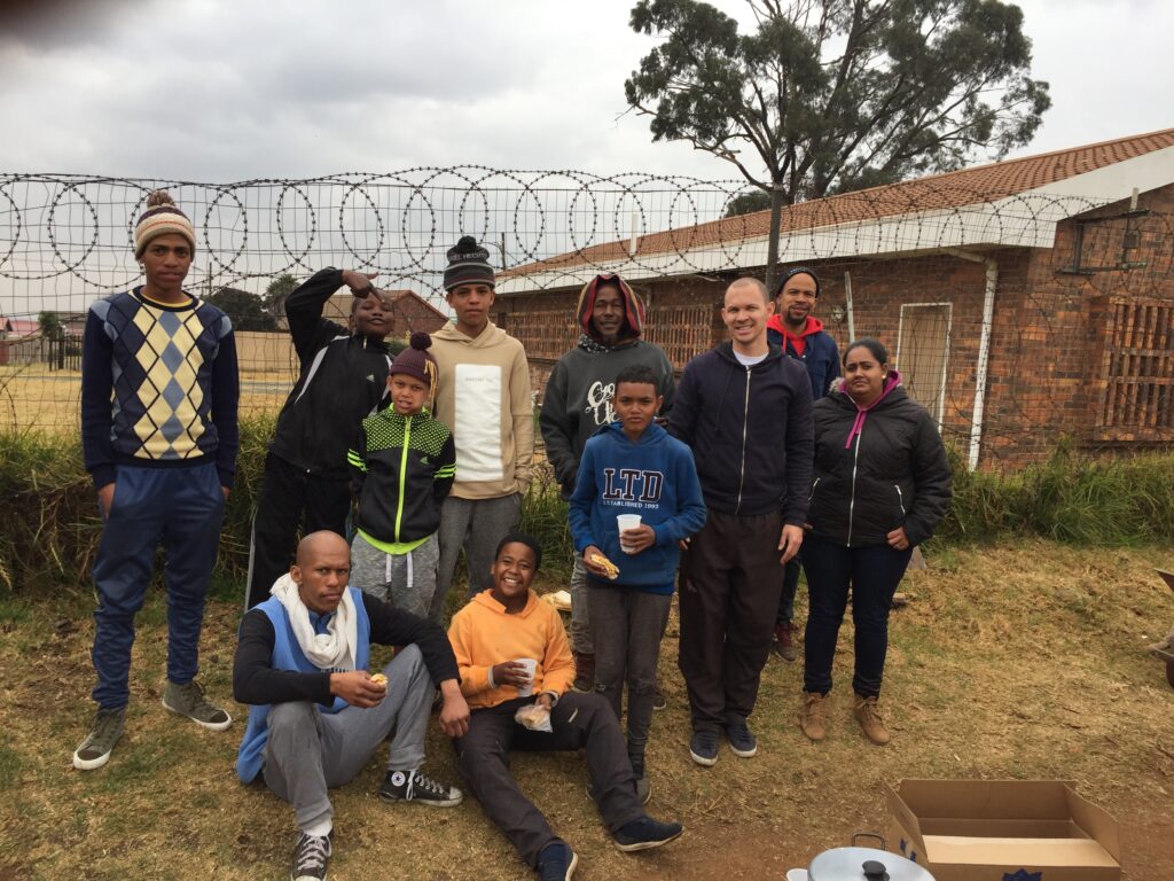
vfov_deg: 48.2
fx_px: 984
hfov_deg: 61.7
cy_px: 440
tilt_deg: -4.5
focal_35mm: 29
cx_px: 587
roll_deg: -2.7
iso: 32
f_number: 2.2
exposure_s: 1/590
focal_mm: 4.15
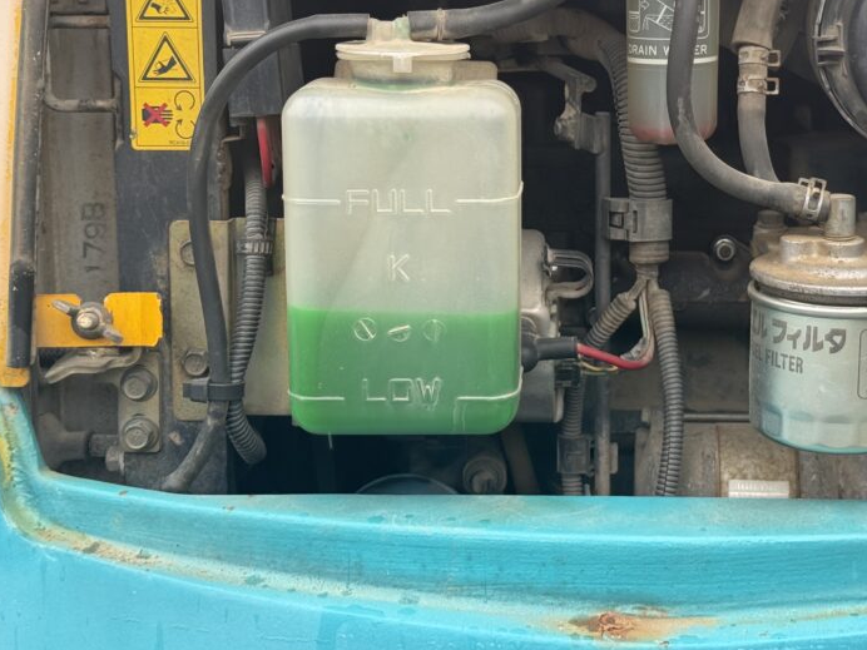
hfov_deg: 27.1
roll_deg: -1.6
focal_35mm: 71
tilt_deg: -6.8
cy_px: 180
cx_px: 628
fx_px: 1778
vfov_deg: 20.6
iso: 80
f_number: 1.78
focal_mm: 6.76
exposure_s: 1/719
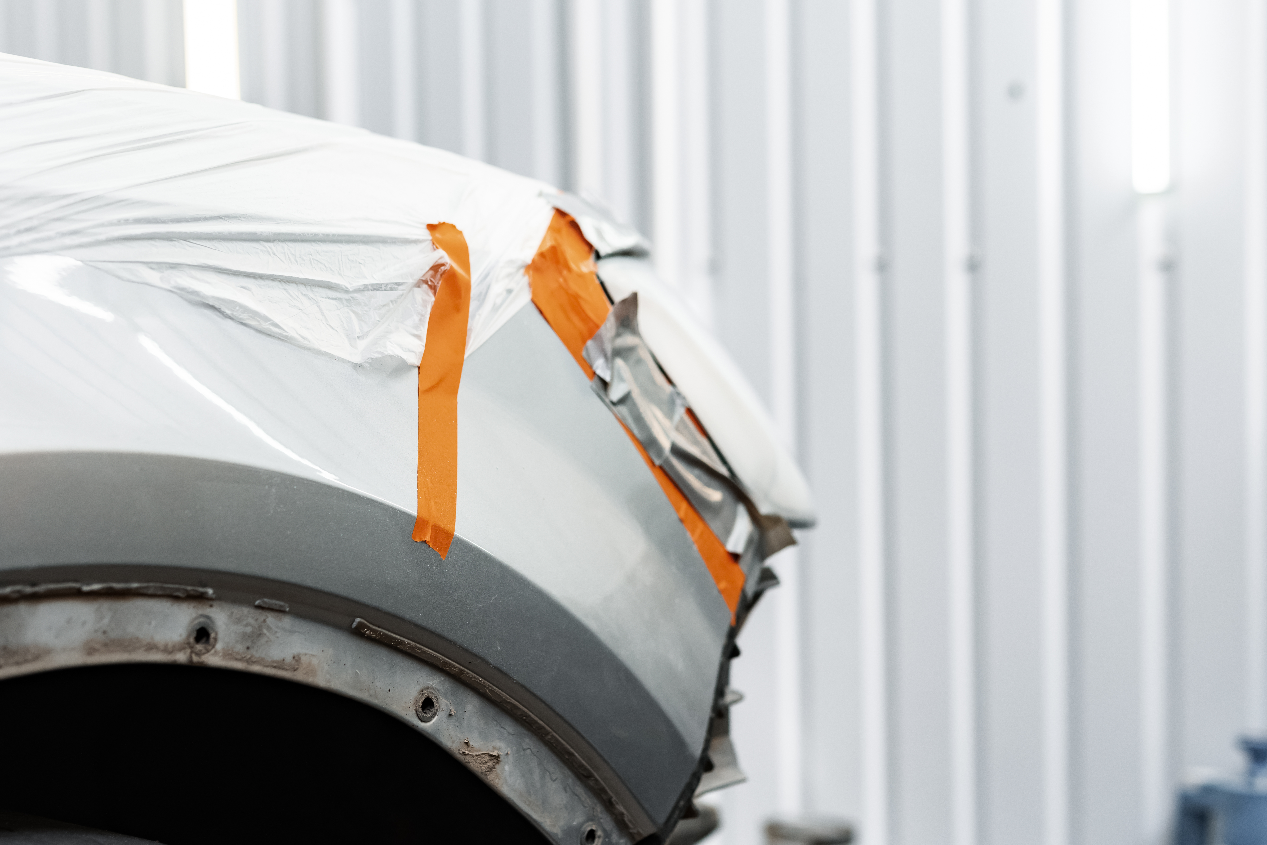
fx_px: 2534
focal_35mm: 72
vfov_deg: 18.9
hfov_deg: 28.0
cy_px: 456
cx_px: 553
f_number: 3.5
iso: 320
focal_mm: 55
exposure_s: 1/125
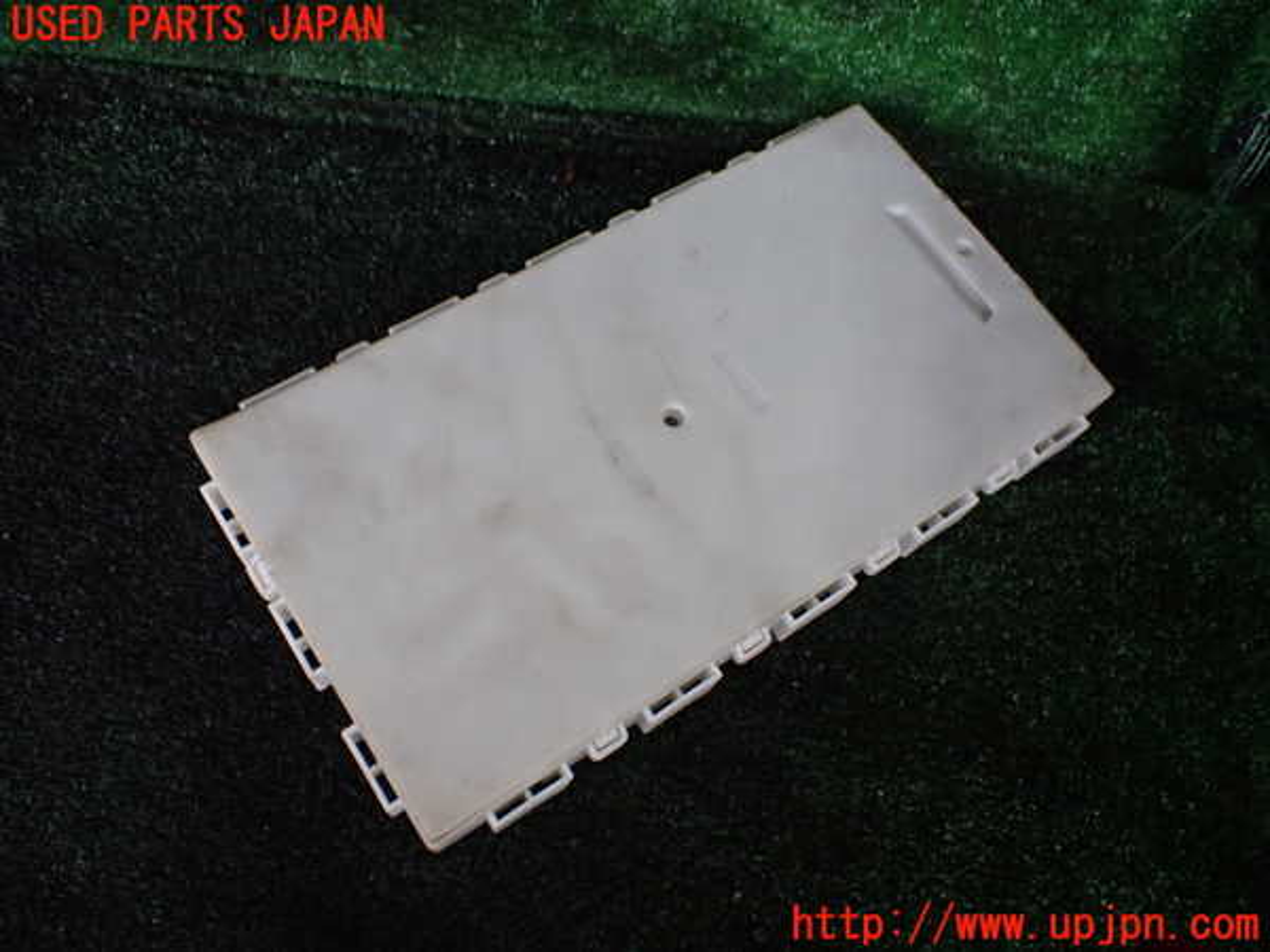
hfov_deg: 60.0
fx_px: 1101
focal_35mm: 30
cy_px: 476
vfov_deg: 46.8
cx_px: 635
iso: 320
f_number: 2.3
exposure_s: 1/125
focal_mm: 5.4
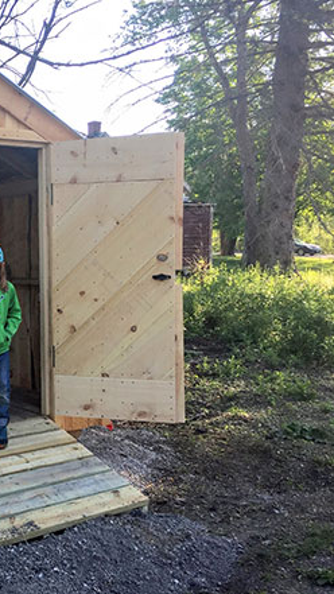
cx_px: -36
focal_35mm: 43
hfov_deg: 25.6
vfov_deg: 47.4
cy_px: 292
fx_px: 677
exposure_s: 1/335
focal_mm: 4.15
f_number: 2.2
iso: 32
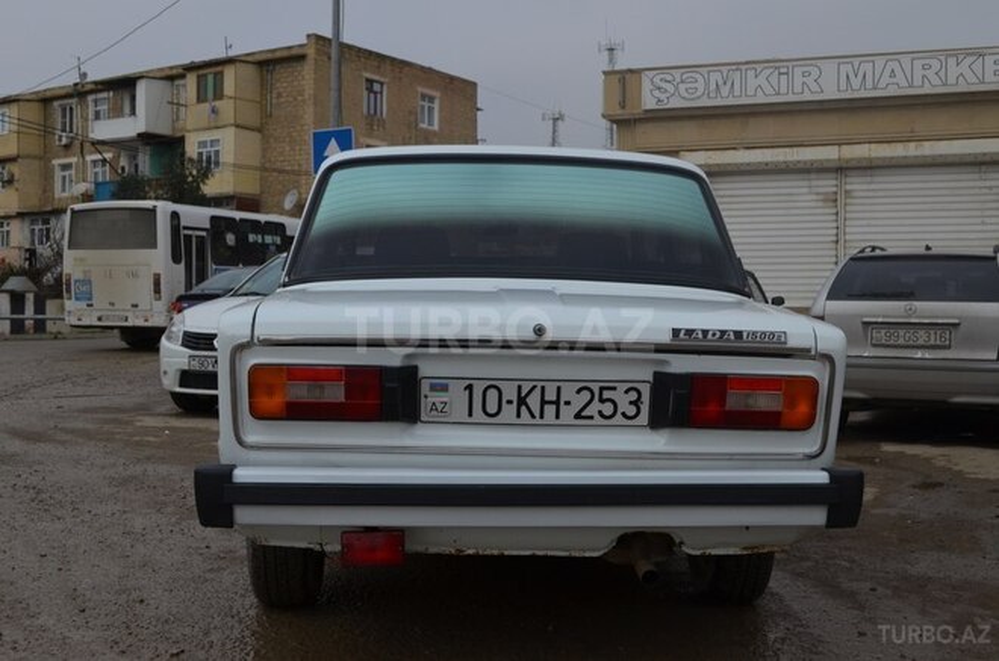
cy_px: 330
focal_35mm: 42
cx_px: 500
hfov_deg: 46.5
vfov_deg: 31.7
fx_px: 1163
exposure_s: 1/2000
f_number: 8
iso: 360
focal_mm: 28
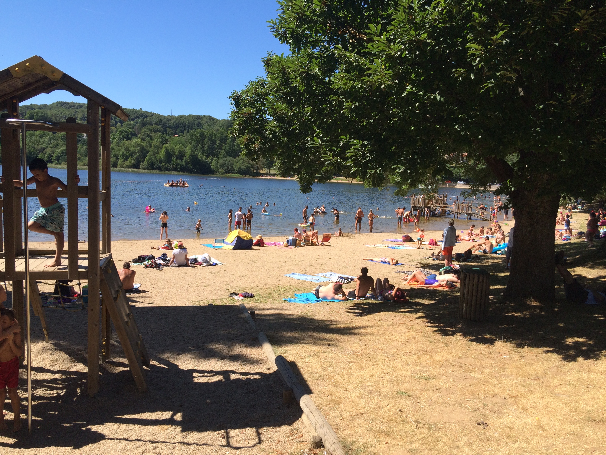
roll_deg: -3.1
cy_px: 228
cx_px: 303
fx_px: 508
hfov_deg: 61.7
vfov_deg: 48.2
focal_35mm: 29
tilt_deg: -5.7
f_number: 2.2
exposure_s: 1/1466
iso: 32
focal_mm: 4.15
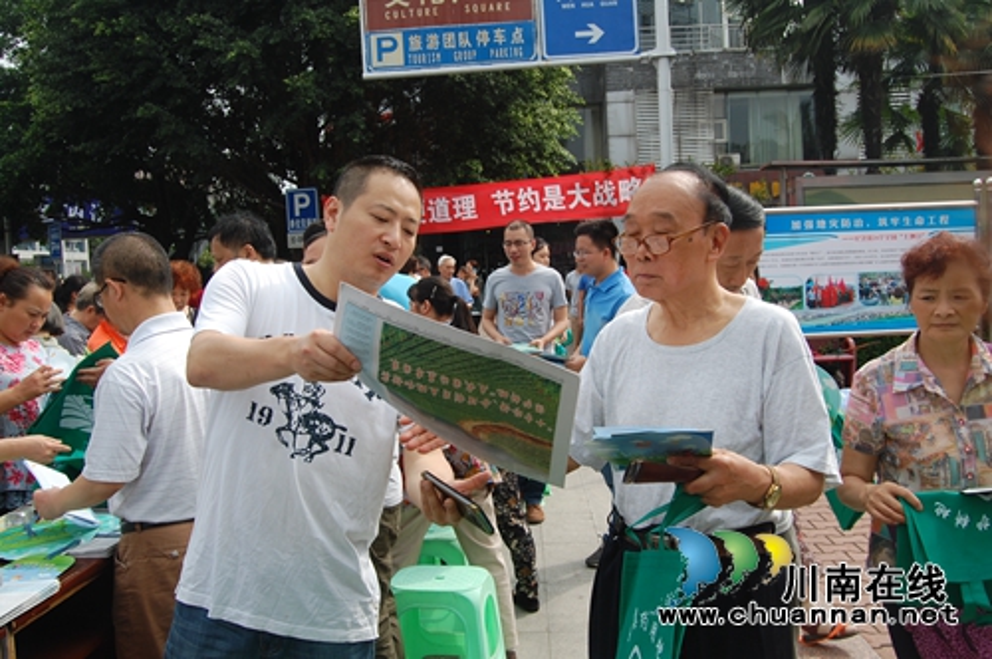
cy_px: 330
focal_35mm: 33
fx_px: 908
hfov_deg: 57.3
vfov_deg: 39.9
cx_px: 496
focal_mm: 22
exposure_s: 1/250
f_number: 8
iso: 200
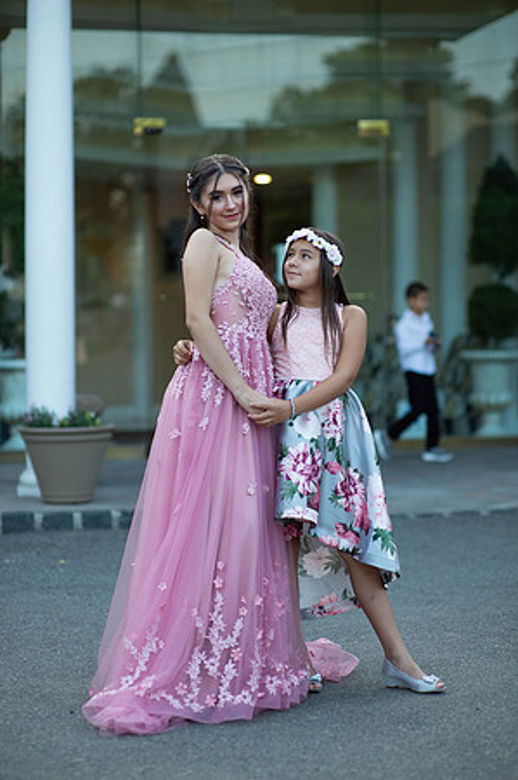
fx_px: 1839
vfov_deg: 23.9
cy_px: 390
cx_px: 259
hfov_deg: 16.0
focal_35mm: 85
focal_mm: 85
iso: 250
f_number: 2
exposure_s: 1/800
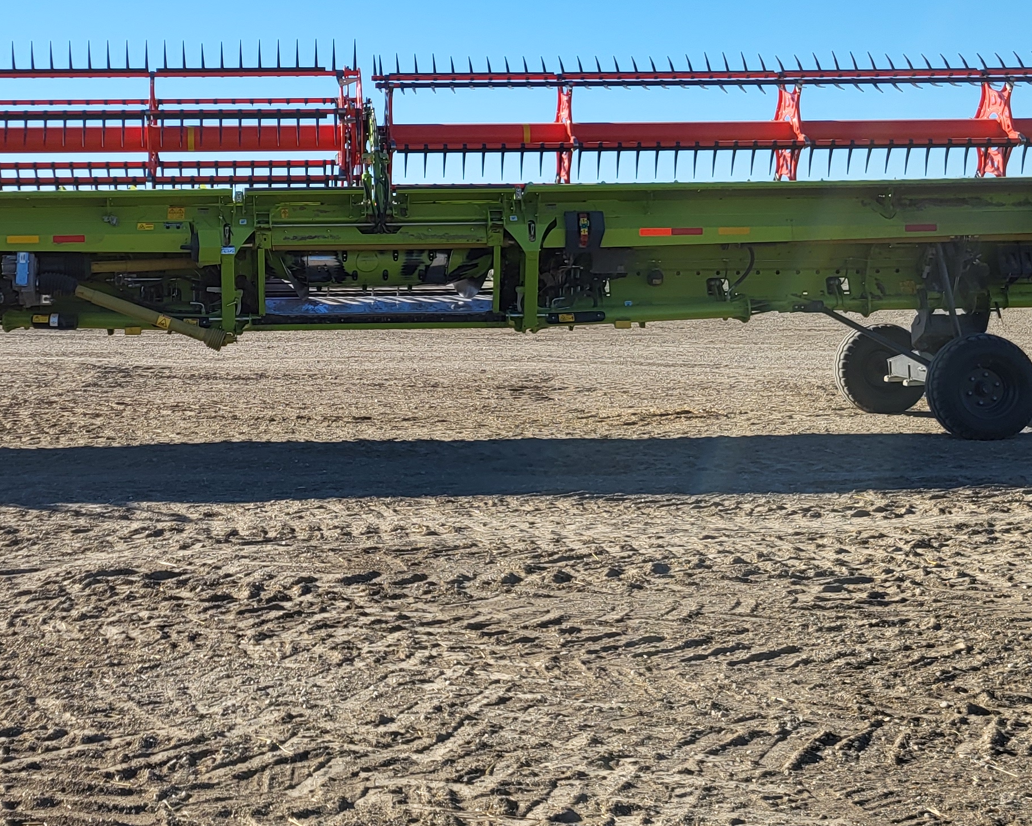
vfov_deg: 26.6
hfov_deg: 33.2
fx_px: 1710
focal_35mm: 56
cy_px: 165
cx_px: 318
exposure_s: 1/2265
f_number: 1.8
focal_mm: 5.4
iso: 40
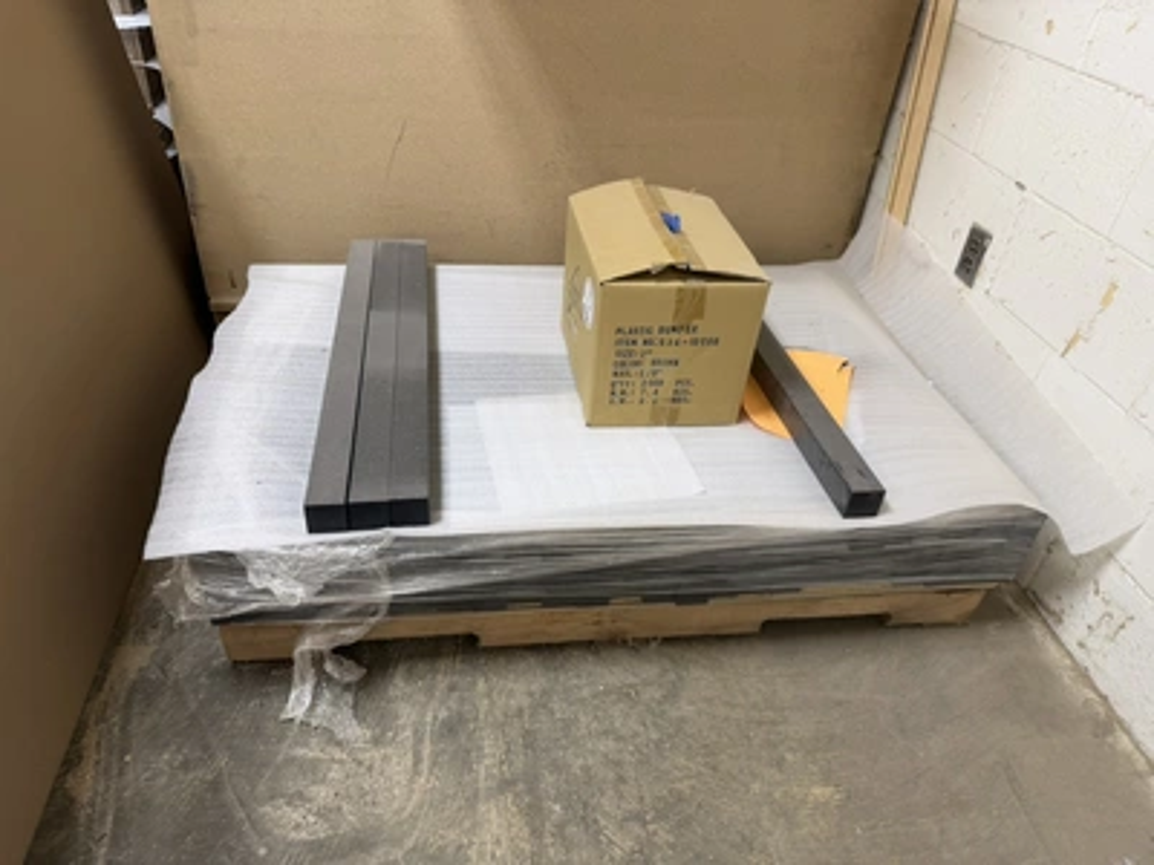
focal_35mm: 24
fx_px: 800
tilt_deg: -38.0
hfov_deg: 71.6
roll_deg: -1.6
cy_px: 432
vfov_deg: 56.8
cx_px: 577
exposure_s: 1/60
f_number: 1.78
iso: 100
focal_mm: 6.76
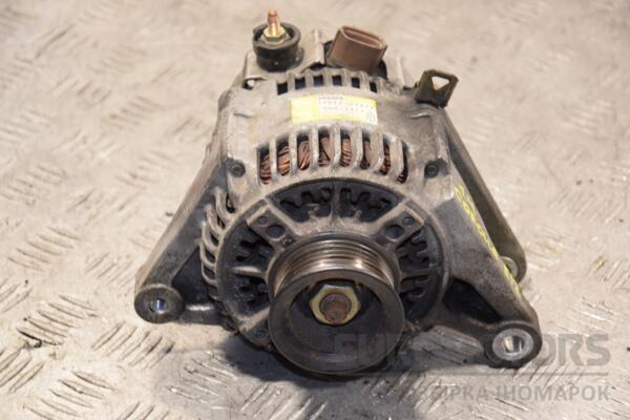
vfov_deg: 11.4
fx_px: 2100
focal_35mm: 120
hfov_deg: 17.1
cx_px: 315
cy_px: 210
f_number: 5.3
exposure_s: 1/80
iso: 800
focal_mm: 80
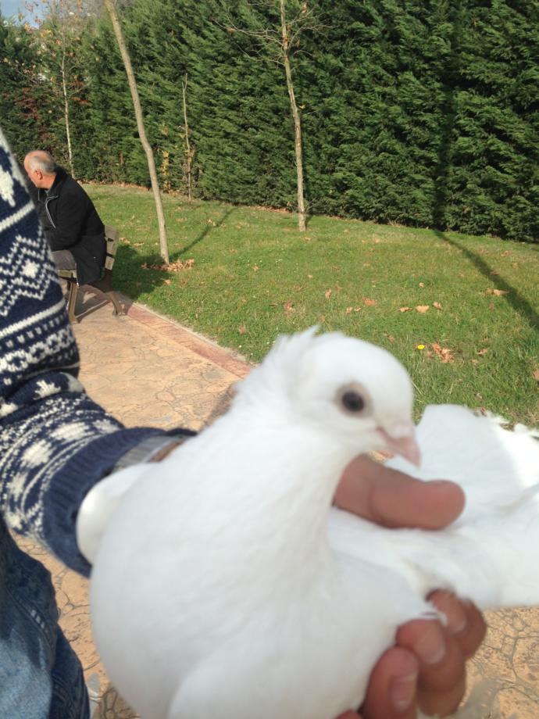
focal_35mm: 33
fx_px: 685
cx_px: 270
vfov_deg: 55.4
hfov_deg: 42.9
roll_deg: -1.1
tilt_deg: -15.7
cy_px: 360
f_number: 2.4
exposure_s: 1/1506
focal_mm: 4.12
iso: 50
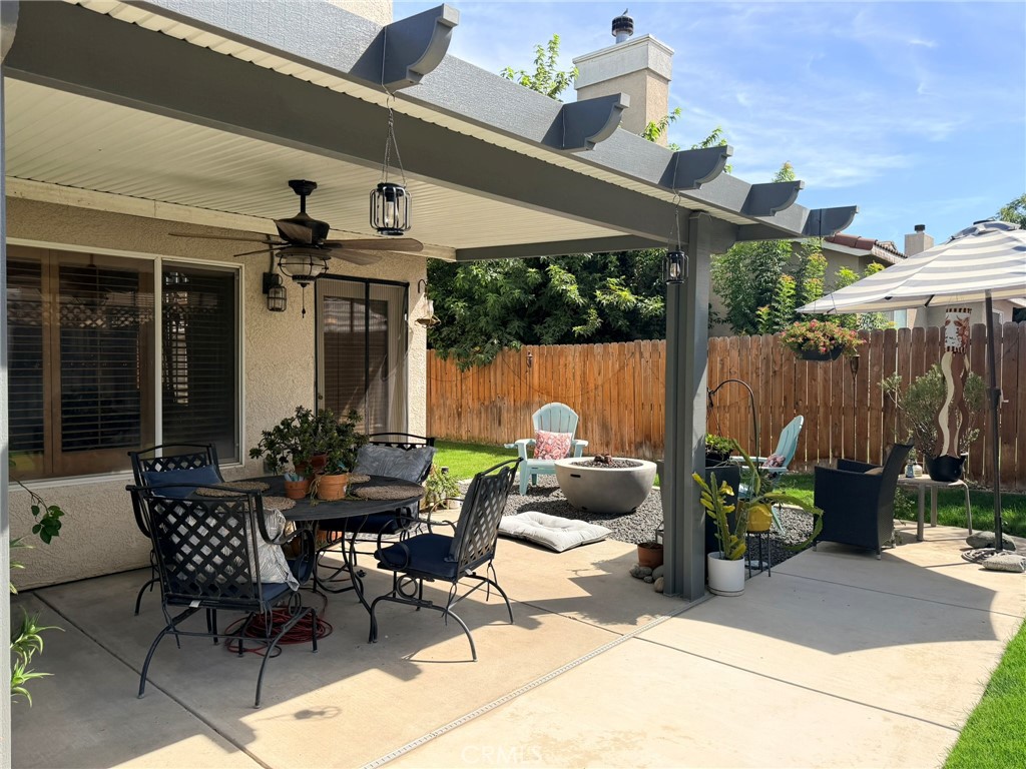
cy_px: 384
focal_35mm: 24
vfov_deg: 56.8
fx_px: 711
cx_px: 513
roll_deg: +0.1
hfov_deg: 71.6
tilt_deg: -1.8
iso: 80
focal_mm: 6.76
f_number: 1.78
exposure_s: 1/3145
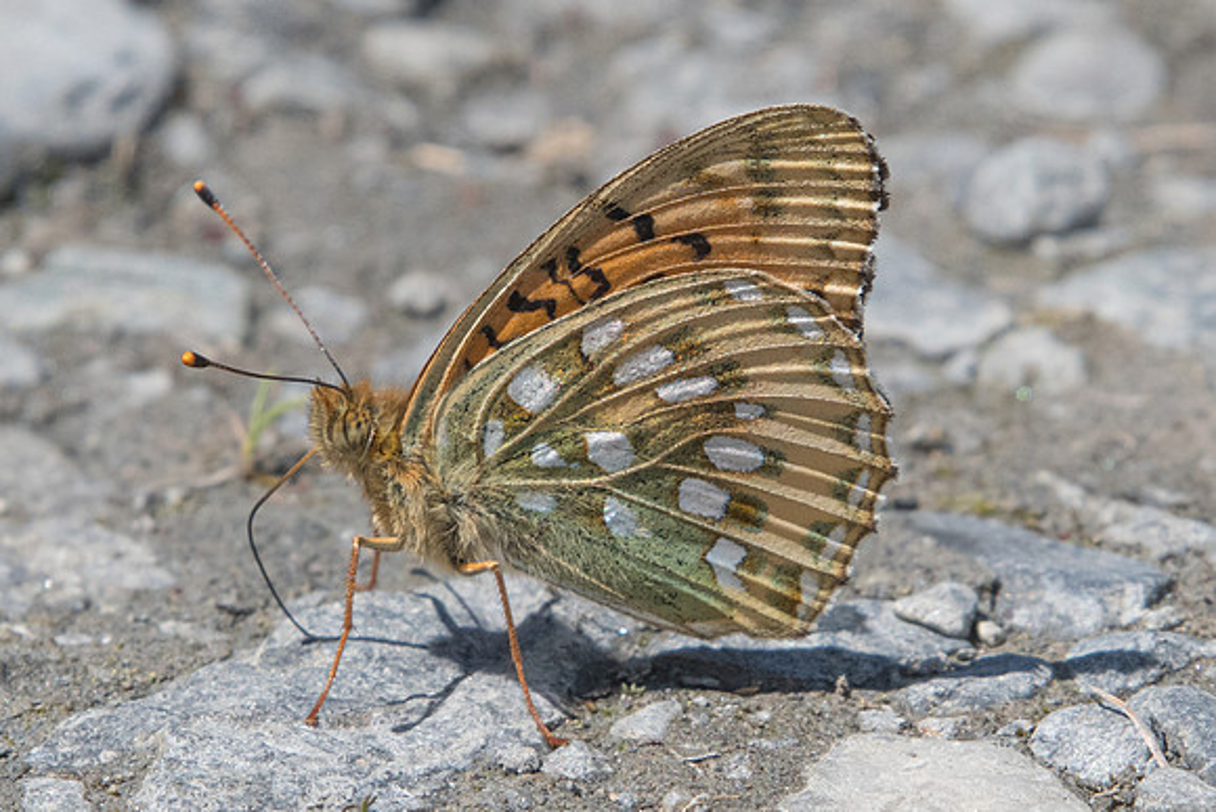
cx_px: 734
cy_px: 406
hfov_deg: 1.8
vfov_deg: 1.2
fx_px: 39204
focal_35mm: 1160
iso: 800
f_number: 10
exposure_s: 1/1250
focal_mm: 400
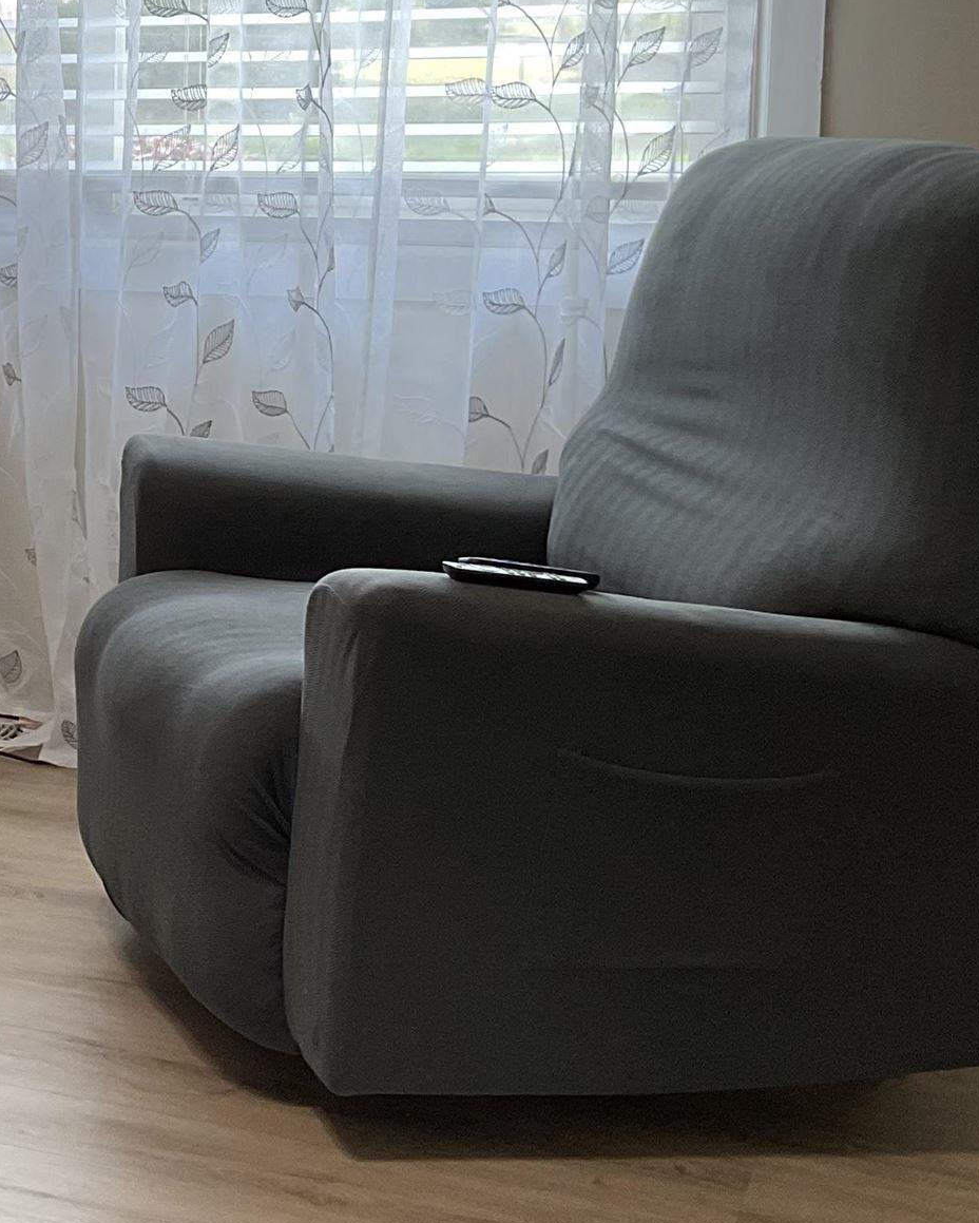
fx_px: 2715
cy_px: 384
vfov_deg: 25.2
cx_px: -510
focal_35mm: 75
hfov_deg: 18.1
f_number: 1.8
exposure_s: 1/60
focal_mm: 3
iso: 32
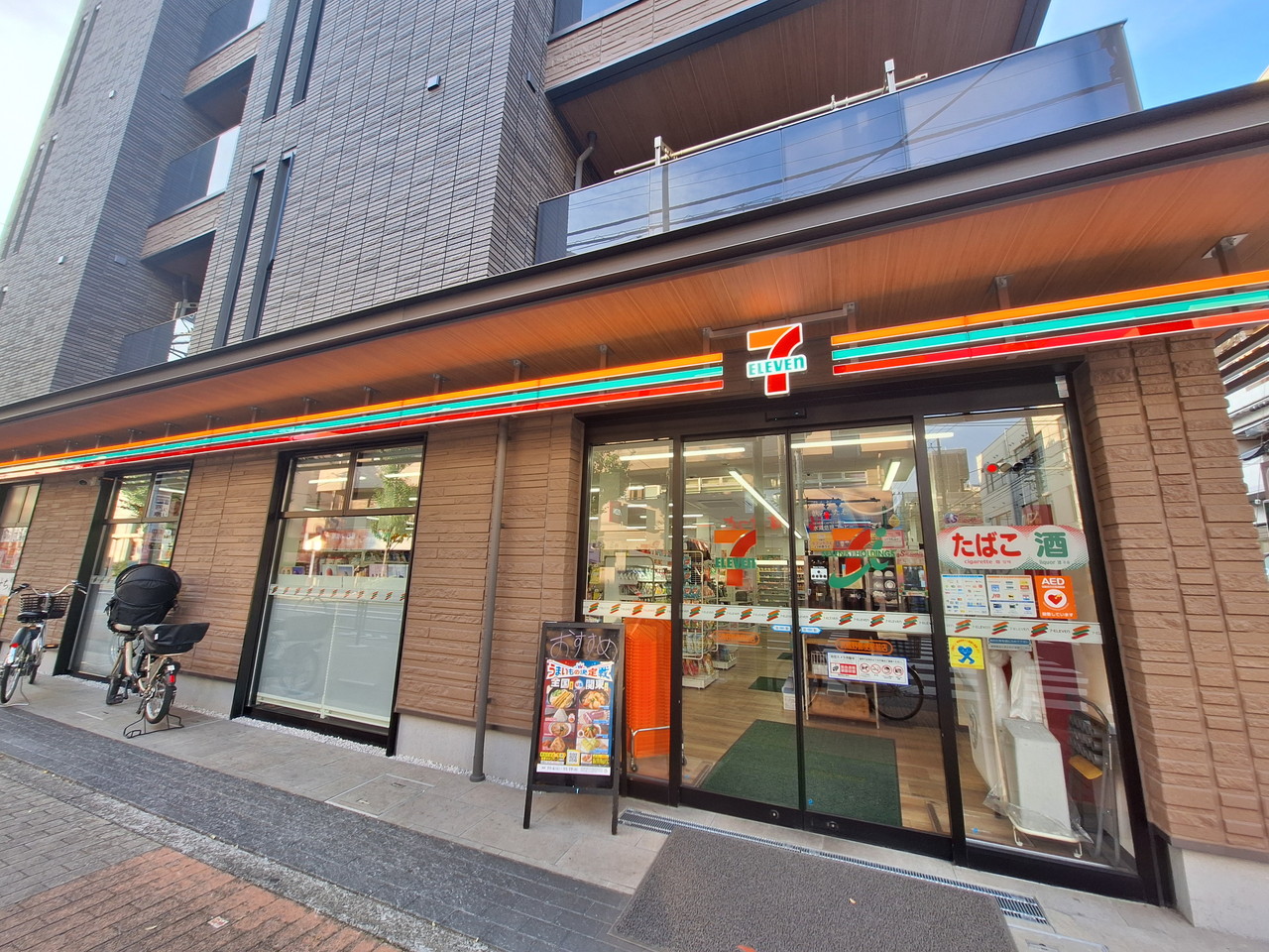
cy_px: 476
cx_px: 634
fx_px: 477
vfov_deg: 89.9
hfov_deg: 106.2
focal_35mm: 13
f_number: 2.2
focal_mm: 1.74
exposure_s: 1/103
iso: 40
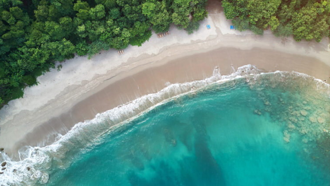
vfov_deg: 40.1
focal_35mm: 29
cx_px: 167
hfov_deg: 66.1
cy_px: 106
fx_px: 254
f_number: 2.2
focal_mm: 4.73
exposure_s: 1/100
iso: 174
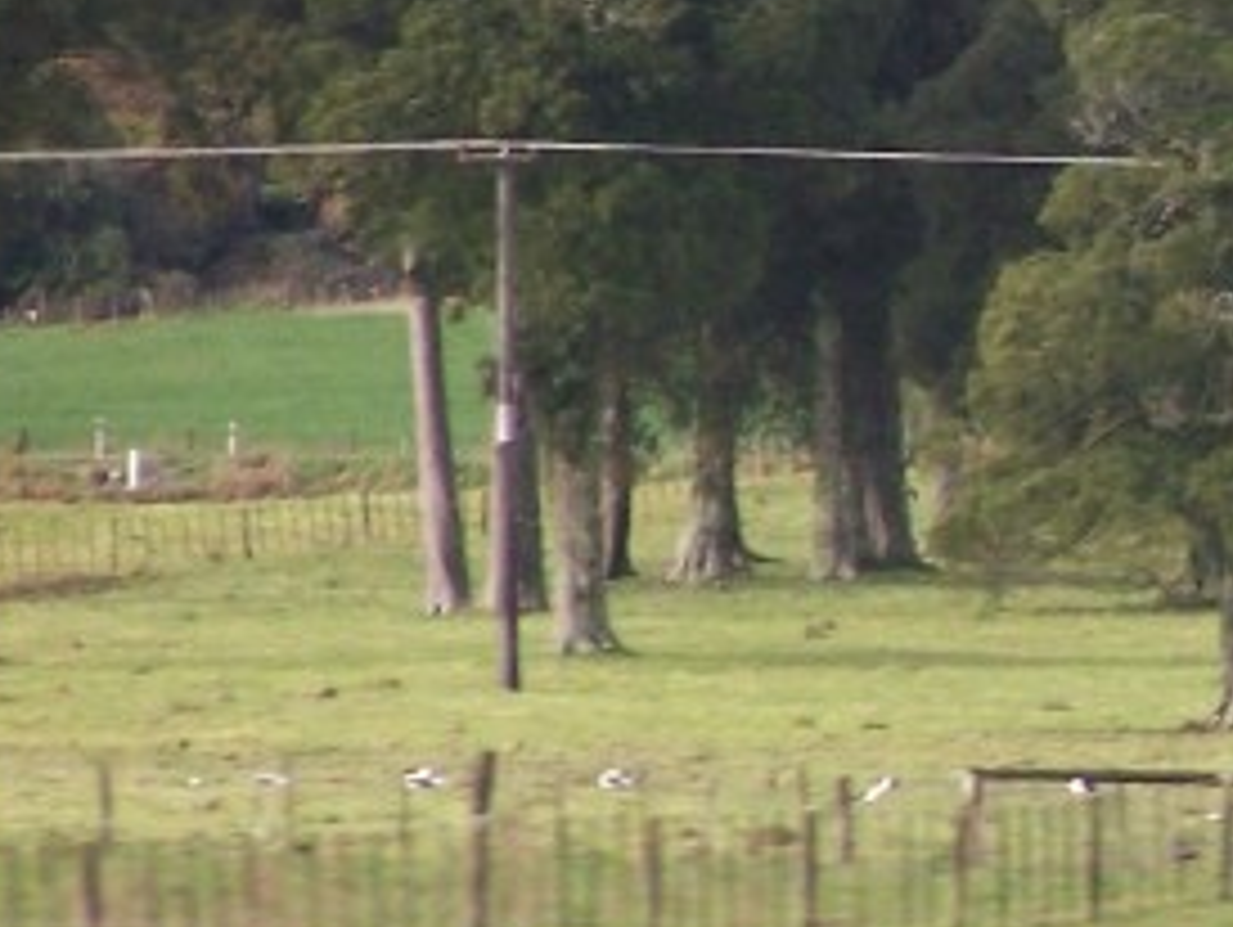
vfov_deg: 1.5
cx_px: 1670
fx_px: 35045
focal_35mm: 983
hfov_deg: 2.0
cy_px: 396
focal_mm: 55.9
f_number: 3.6
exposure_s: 1/180
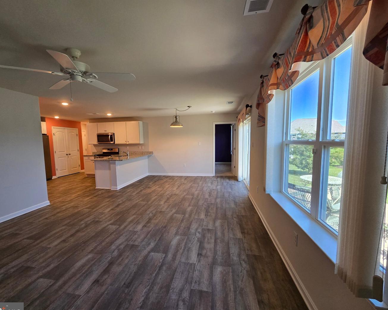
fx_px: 161
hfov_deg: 100.6
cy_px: 159
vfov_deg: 88.0
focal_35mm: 14
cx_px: 186
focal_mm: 2.2
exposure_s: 1/60
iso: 160
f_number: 2.2
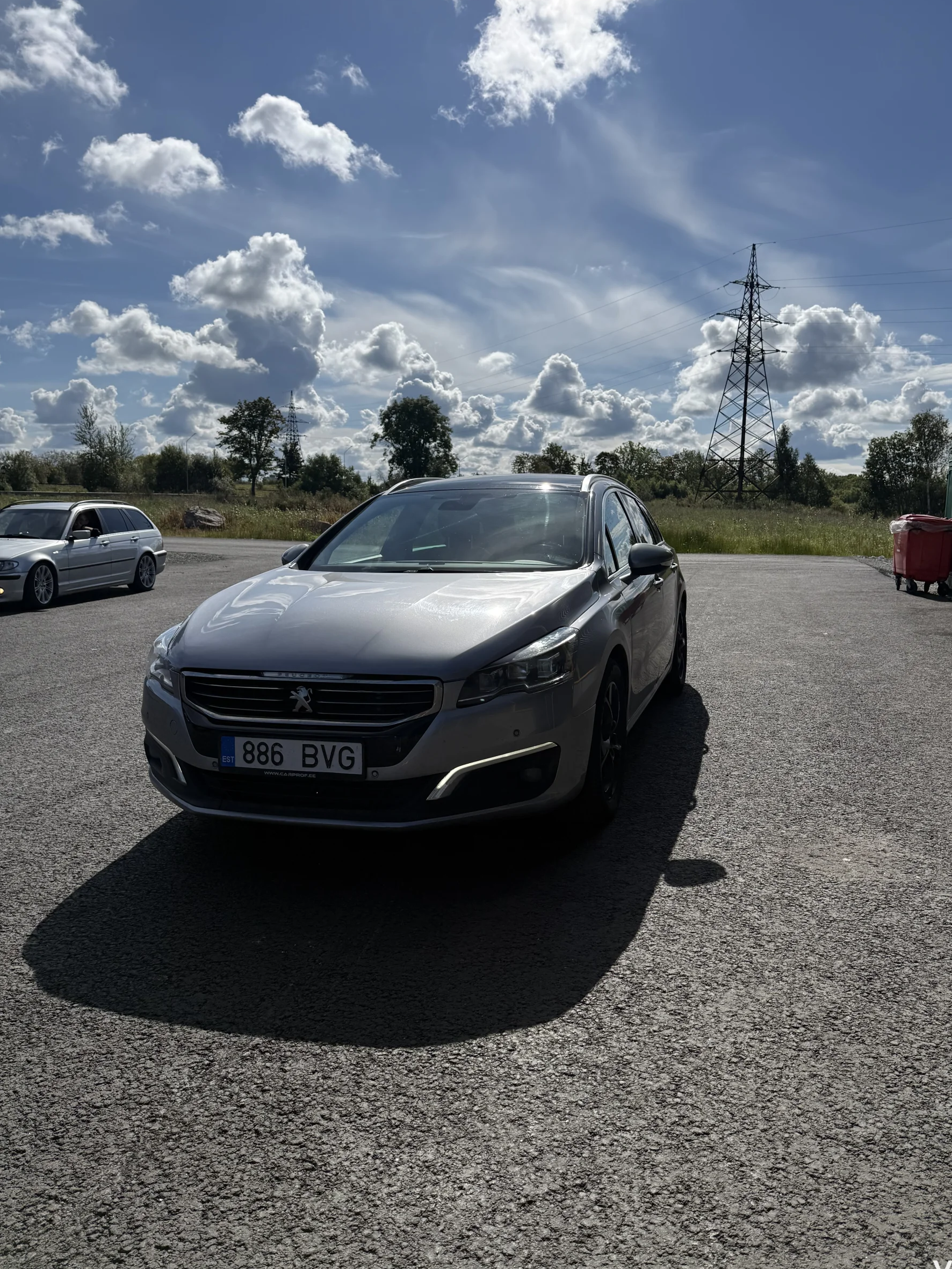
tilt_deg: -5.3
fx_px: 953
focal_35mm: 26
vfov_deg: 67.3
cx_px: 515
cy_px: 598
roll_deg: -1.7
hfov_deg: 53.0
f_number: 1.78
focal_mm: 6.76
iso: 80
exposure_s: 1/14286
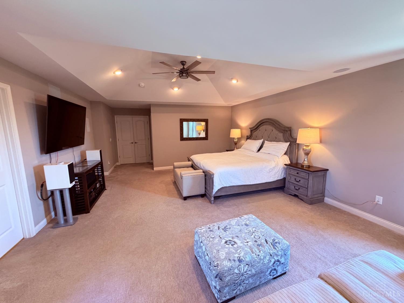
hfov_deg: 102.1
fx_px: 163
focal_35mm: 14
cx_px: 202
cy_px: 152
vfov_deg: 85.7
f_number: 2.2
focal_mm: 2.22
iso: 250
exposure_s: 1/60
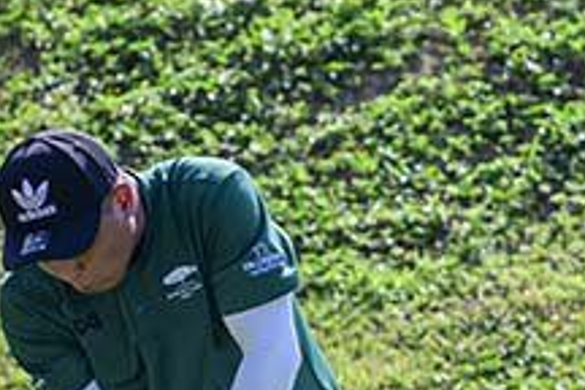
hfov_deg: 3.9
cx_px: 203
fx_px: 8677
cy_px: 358
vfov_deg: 2.6
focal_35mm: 534
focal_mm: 120
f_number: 2.8
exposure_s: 1/10000
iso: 640
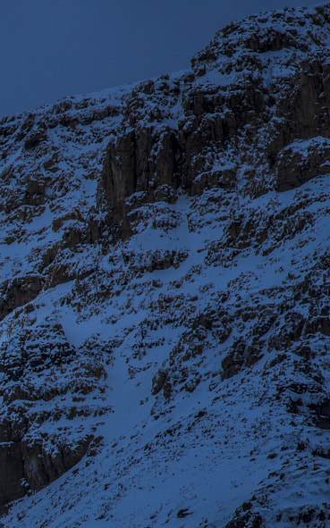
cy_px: 481
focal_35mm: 1060
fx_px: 15264
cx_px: -364
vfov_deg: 2.0
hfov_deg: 1.2
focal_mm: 300
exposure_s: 1/4000
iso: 64
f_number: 5
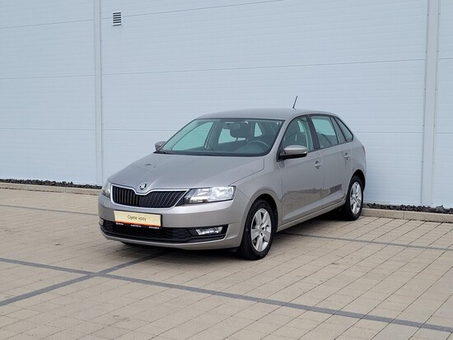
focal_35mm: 26
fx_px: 340
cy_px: 170
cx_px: 226
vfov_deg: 53.1
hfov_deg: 67.3
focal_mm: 5.4
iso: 40
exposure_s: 1/1064
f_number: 1.8
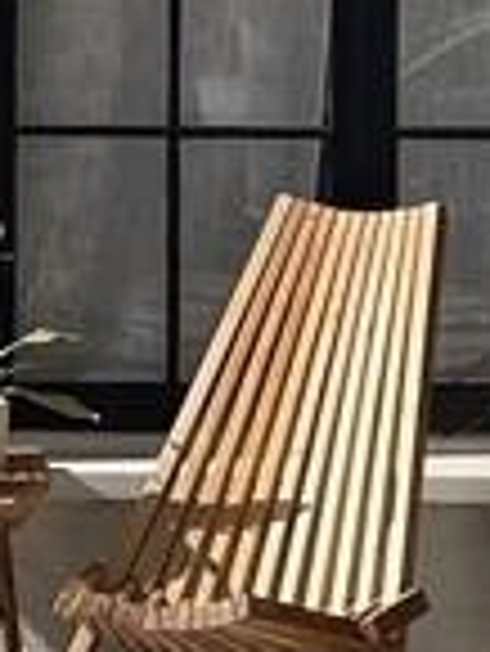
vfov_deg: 11.1
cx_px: 337
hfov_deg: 8.4
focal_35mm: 176
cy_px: 18
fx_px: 3317
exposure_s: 1/4049
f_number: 1.6
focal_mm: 5.1
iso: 32
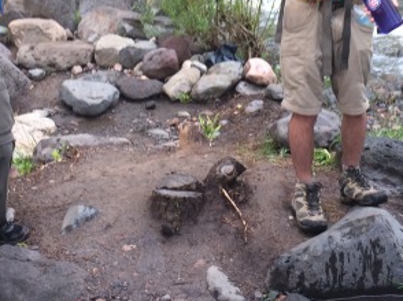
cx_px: 237
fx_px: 919
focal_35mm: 79
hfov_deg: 24.7
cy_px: -18
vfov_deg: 18.1
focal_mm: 4.15
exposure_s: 1/60
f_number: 2.2
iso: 32
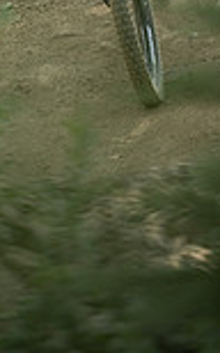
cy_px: -135
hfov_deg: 2.8
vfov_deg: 4.4
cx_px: 26
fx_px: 4575
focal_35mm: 476
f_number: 2.8
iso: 500
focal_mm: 160
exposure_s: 1/1250
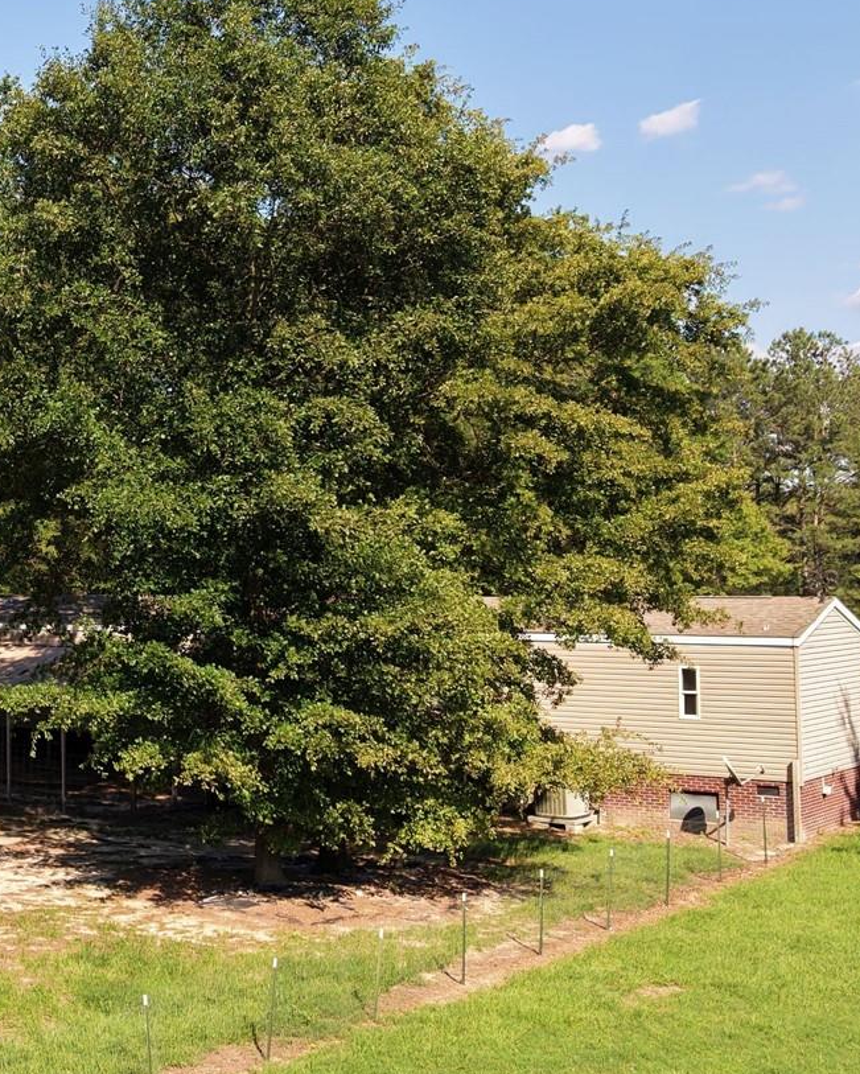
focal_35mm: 59
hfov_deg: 23.9
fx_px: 1876
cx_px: -124
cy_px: 509
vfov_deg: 31.9
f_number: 1.8
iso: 200
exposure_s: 1/400
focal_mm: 8.67
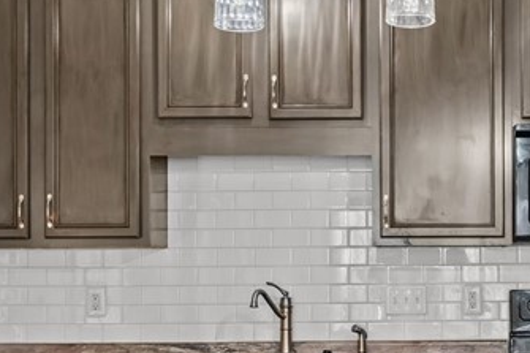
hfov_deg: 28.3
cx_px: 436
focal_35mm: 70
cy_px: 233
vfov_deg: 19.5
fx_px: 1024
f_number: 8
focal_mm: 21.5
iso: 320
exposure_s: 1/2.5
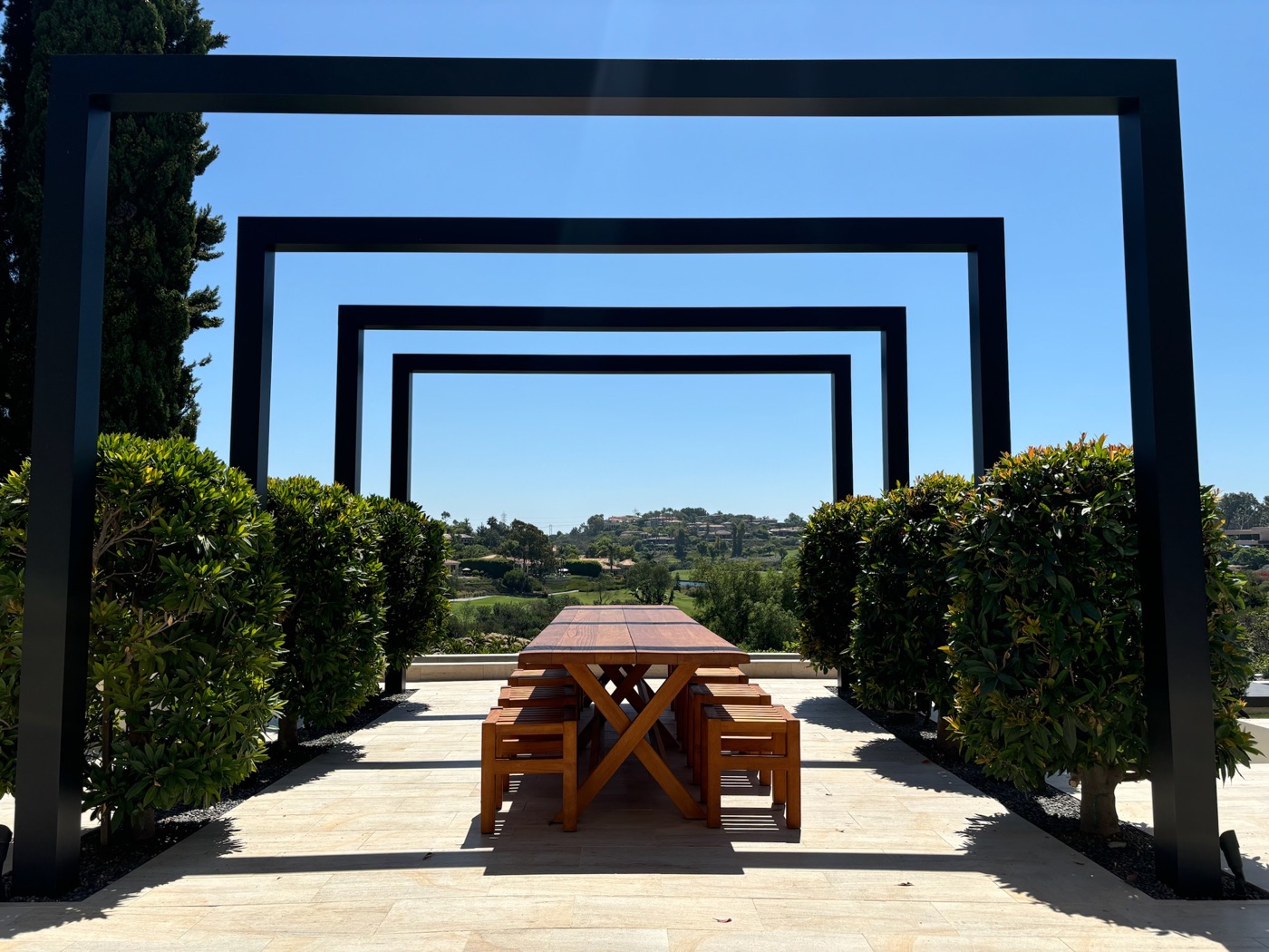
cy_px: 476
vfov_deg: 53.1
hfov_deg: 67.3
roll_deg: -0.1
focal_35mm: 26
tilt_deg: +5.2
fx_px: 953
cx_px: 634
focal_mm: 5.96
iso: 50
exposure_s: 1/4630
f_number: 1.6
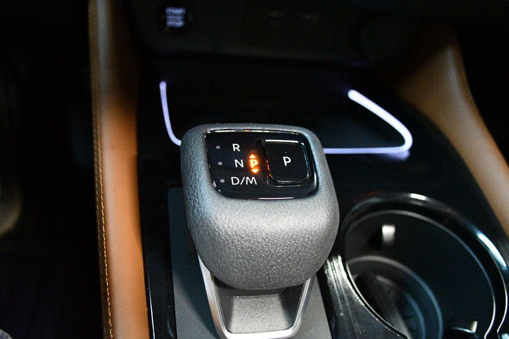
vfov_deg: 39.9
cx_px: 254
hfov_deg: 57.2
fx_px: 466
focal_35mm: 33
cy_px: 170
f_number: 4
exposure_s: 1/60
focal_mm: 22
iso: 11400
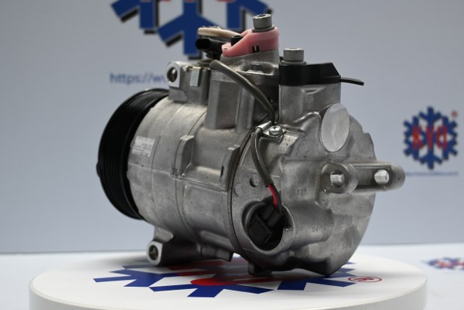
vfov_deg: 28.5
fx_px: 609
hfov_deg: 41.7
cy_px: 155
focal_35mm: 47
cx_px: 232
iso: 560
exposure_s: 1/50
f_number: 5
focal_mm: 31.5
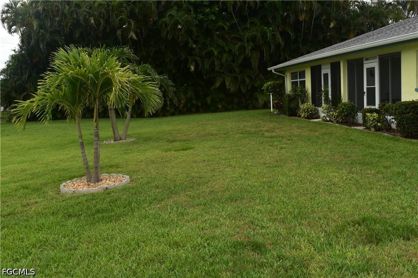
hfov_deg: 49.6
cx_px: 209
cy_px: 139
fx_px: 453
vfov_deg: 34.2
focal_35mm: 39
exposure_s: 1/200
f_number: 10
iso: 125
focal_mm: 26
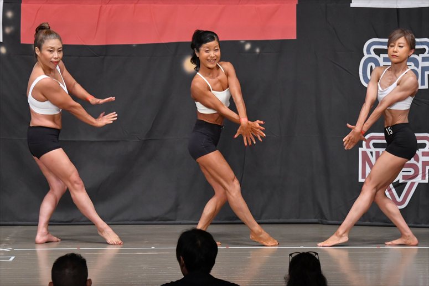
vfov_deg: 6.1
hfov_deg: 9.2
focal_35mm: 225
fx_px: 2680
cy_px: 143
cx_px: 214
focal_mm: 150
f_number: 5.6
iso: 5000
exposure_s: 1/400
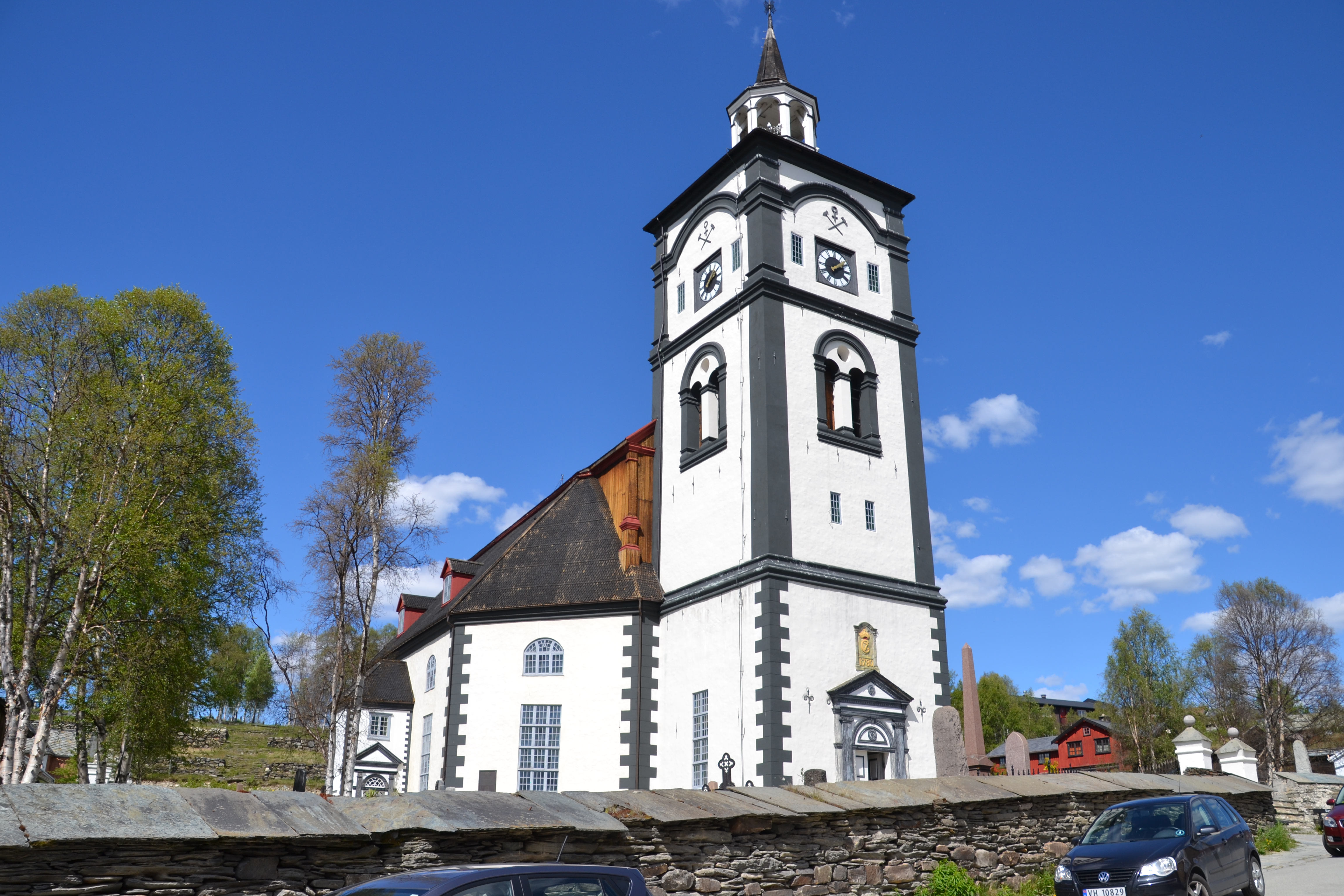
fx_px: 1008
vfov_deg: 47.9
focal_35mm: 27
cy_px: 448
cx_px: 672
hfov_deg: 67.4
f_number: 9
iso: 100
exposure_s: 1/320
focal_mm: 18
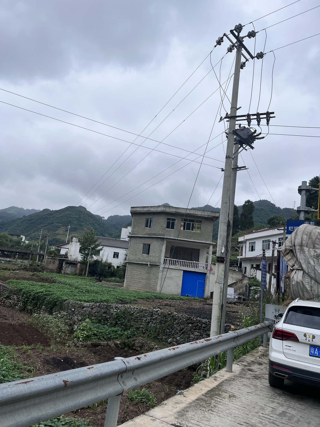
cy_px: 214
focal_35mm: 26
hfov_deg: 53.1
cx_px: 160
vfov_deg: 67.3
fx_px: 320
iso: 50
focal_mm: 5.1
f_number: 1.6
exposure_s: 1/2309
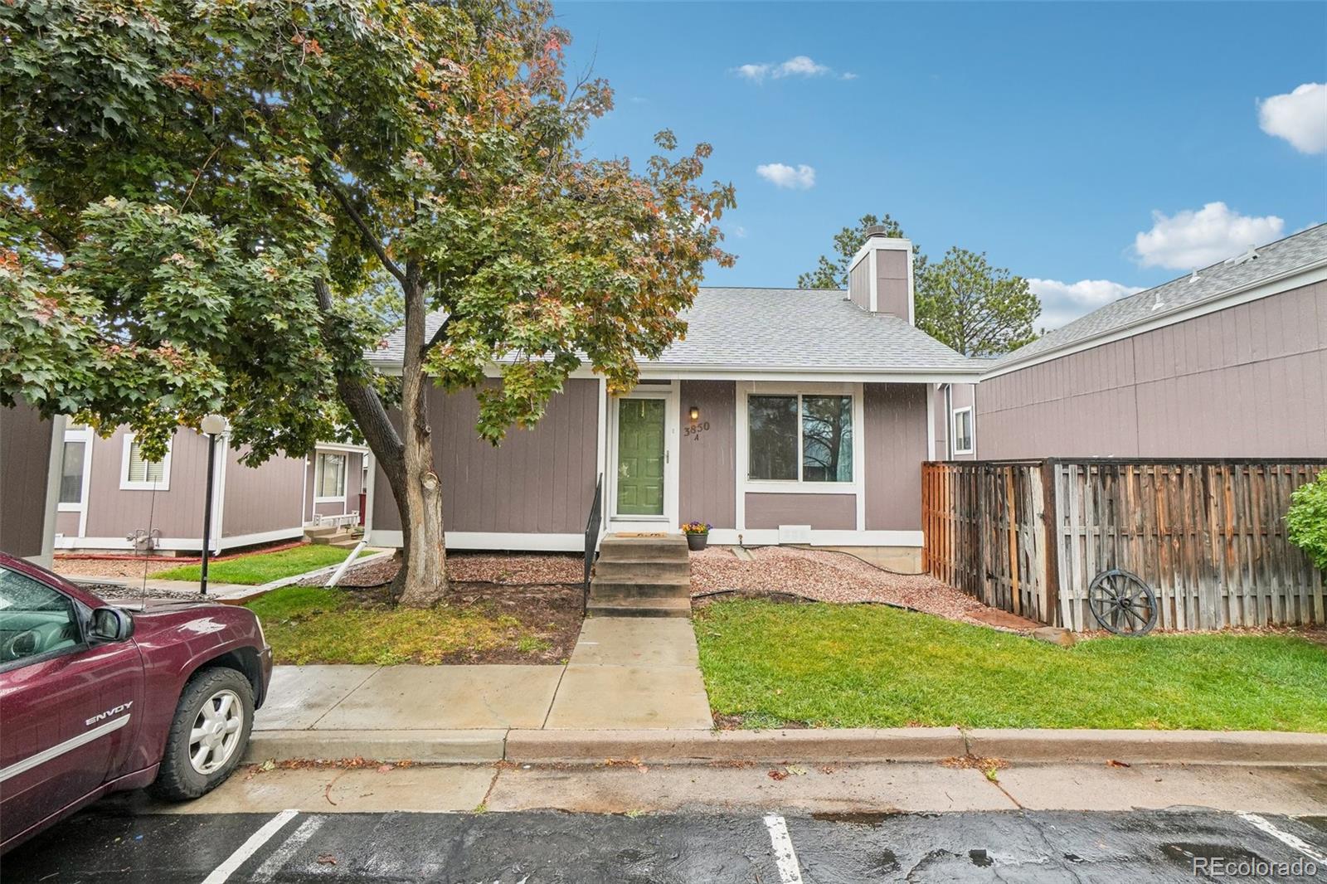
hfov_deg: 100.4
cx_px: 664
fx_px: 553
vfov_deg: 77.3
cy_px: 442
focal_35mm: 15
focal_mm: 10
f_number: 8
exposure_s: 1/250
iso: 400
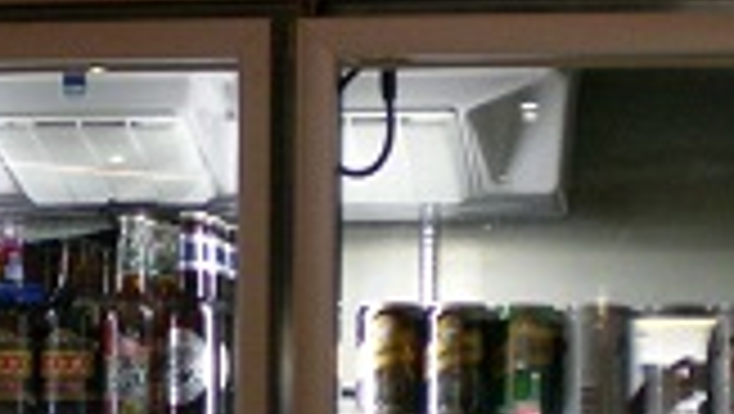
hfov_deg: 16.8
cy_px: 452
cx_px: 176
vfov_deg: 9.5
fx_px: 2474
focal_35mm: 127
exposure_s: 1/31.3
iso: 200
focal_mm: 6.3
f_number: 3.1
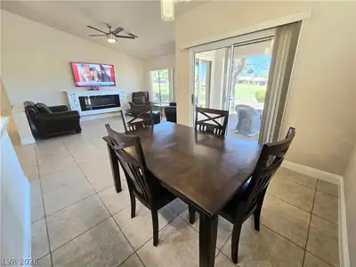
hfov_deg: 106.2
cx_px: 178
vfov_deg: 89.9
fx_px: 134
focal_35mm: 13
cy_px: 134
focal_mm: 2.2
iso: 100
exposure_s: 1/60.2
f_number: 2.2
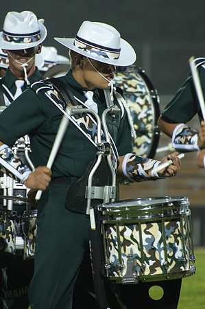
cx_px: 107
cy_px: 139
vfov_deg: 4.2
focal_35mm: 497
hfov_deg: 2.8
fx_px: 4255
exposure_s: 1/160
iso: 4000
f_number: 5.6
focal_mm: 300
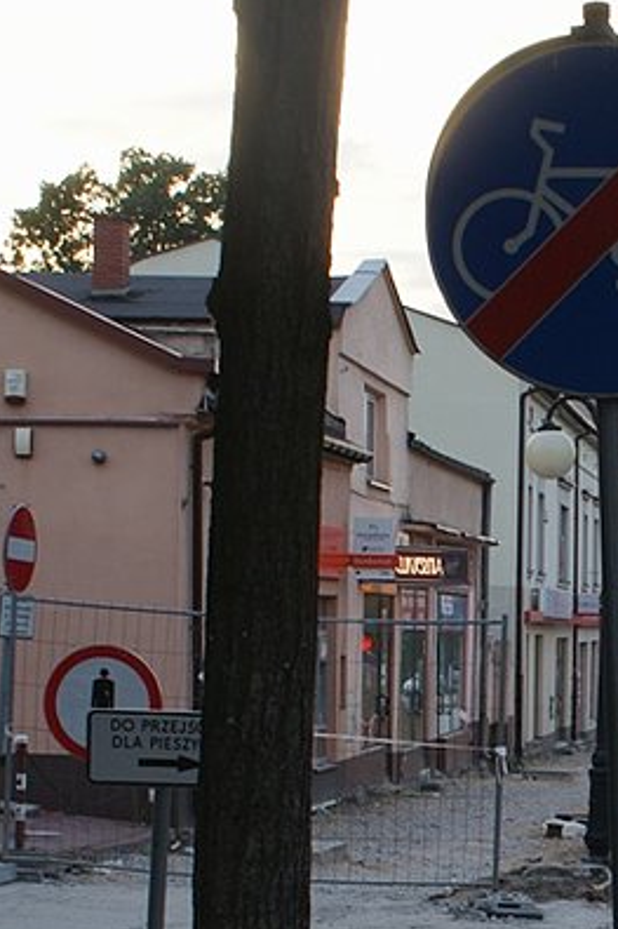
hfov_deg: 14.8
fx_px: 2294
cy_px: 611
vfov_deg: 22.8
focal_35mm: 89
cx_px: 773
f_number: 5.6
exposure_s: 1/80
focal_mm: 26
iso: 100
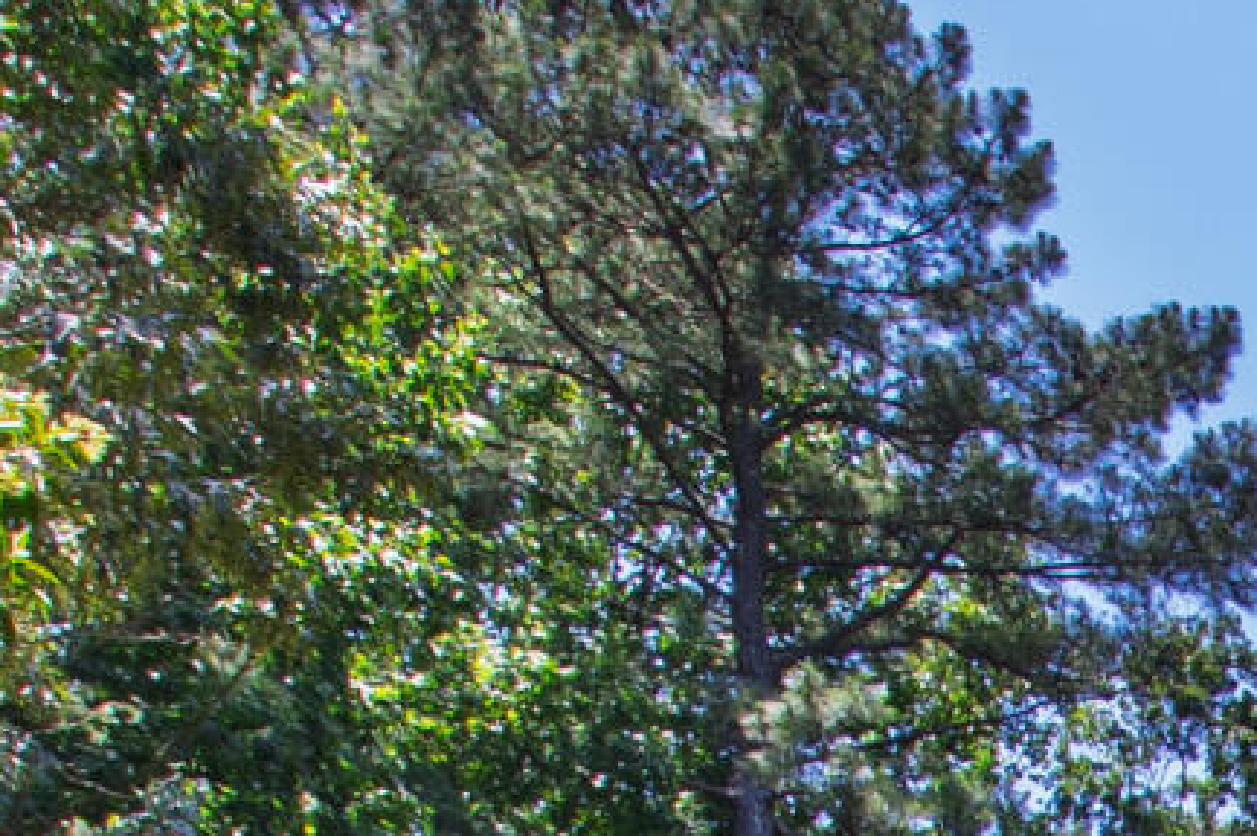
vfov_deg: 10.1
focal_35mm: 104
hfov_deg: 14.9
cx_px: 2717
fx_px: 3628
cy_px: 2418
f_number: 8
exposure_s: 1/80
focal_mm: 10
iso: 100
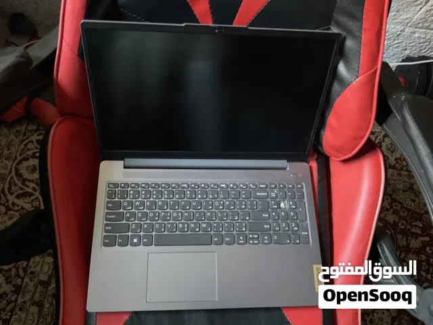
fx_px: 363
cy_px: 162
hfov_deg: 61.7
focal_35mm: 29
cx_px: 216
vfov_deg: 48.2
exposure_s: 1/20
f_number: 1.8
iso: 500
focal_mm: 3
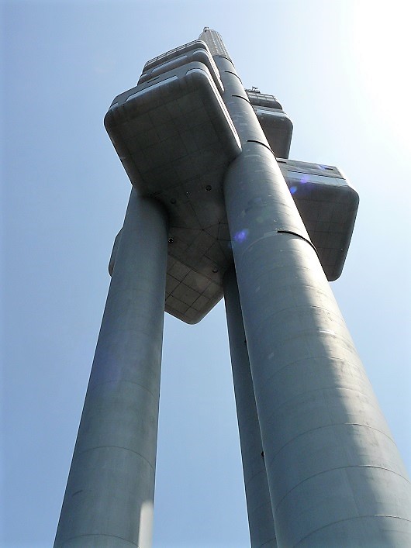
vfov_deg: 51.4
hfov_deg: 39.6
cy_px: 274
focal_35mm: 36
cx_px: 206
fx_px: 570
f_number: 6.3
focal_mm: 6
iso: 100
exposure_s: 1/500
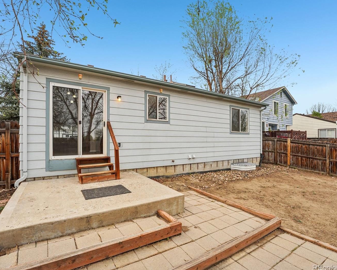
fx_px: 160
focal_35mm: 16
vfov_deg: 80.4
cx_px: 149
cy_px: 136
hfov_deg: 92.7
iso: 100
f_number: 8
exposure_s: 1/125
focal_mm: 14
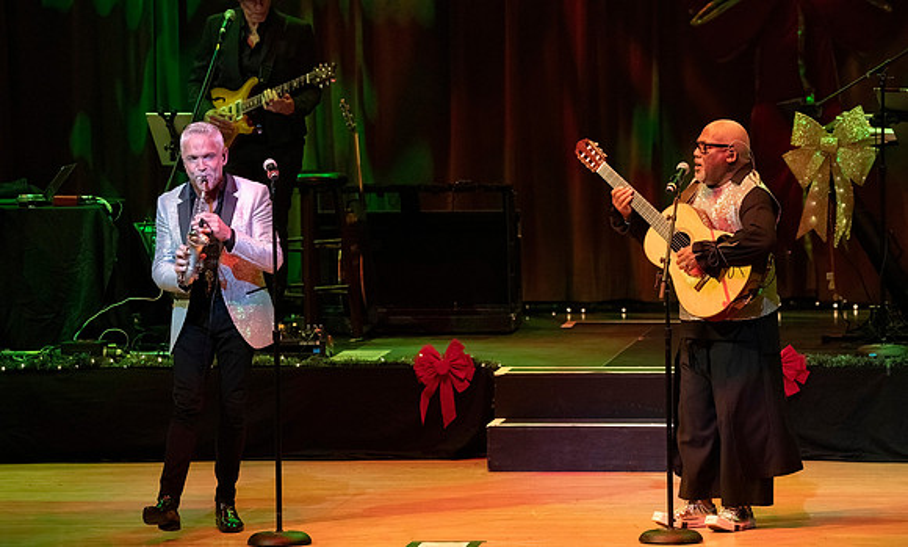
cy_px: 335
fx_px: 7951
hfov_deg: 6.5
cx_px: 502
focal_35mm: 325
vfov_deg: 3.9
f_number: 7.1
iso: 5000
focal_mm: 285
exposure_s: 1/320
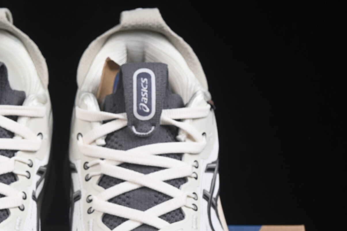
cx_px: 60
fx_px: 1532
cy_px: 240
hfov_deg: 12.9
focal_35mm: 159
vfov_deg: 8.6
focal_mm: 50
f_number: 8
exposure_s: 1/80
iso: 160
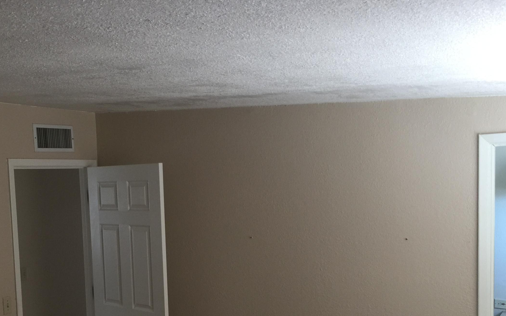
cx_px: 176
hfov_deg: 44.7
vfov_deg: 28.6
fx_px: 607
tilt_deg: -7.6
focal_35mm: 44
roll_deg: +1.7
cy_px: 252
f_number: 2.2
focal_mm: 4.15
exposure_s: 1/15
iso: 50
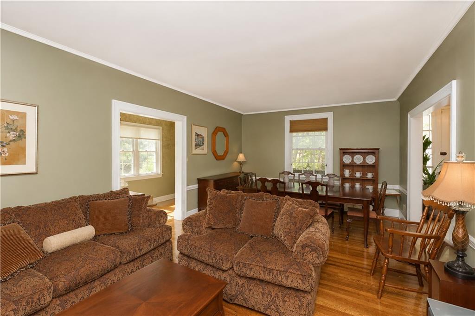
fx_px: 198
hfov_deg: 100.4
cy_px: 158
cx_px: 238
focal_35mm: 15
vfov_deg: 77.3
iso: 2000
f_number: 7.1
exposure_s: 1/60
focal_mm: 10
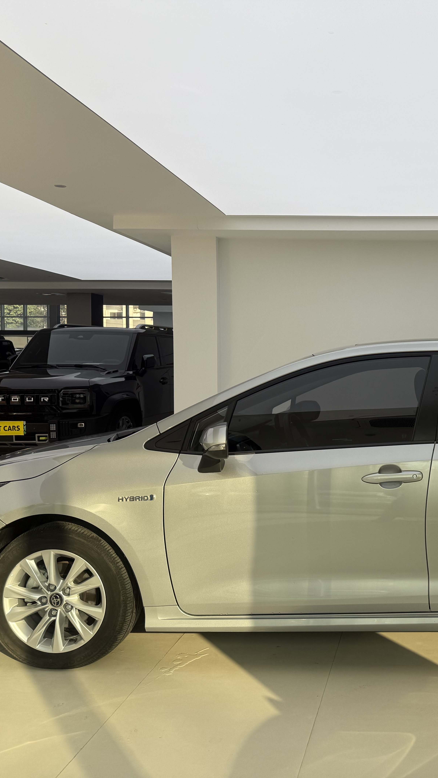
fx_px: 723
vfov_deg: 56.6
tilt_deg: -0.7
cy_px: 388
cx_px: 412
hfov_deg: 31.7
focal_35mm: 35
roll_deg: -0.2
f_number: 1.78
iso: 80
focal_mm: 6.76
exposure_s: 1/813
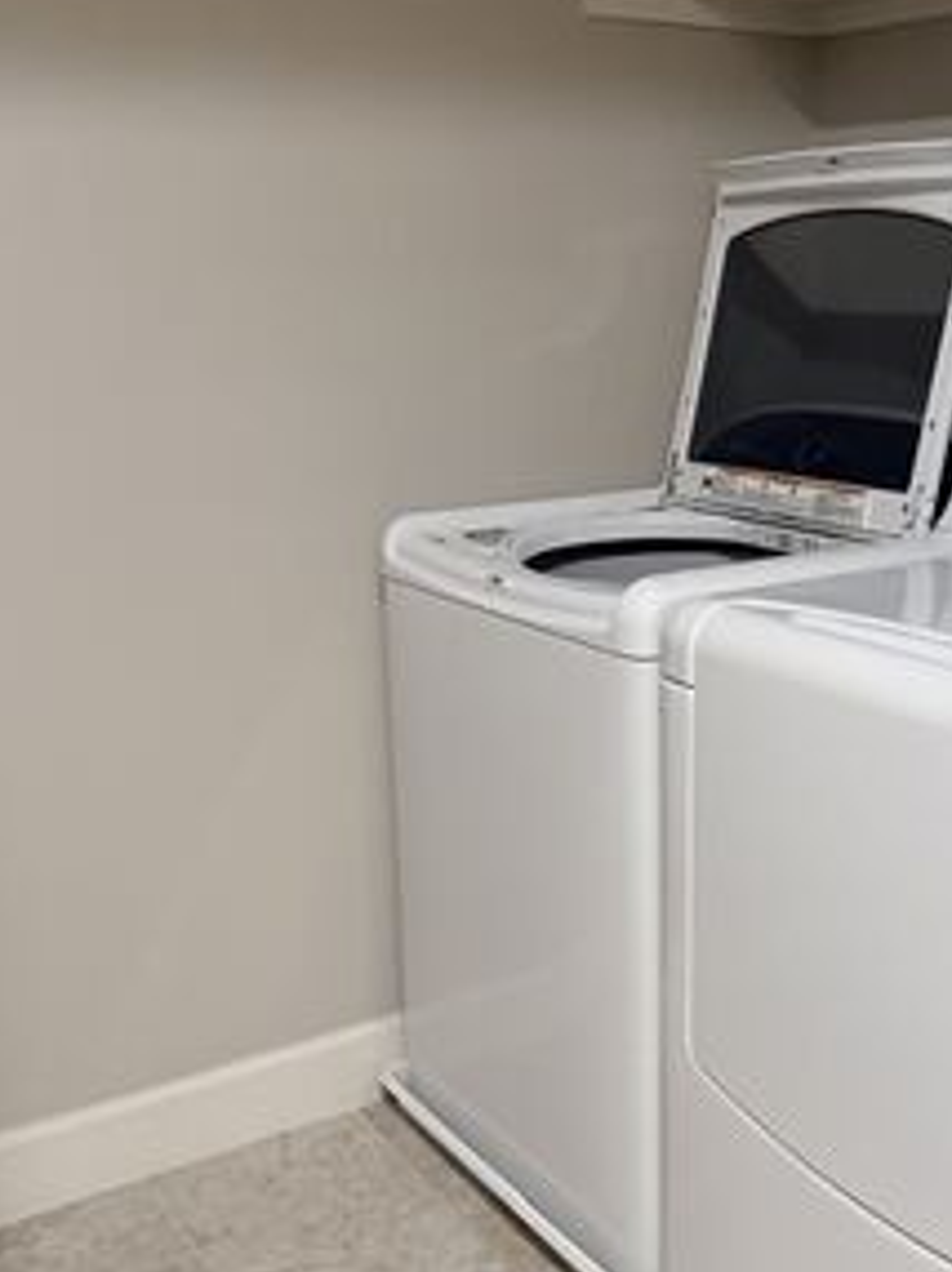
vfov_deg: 44.8
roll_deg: +0.3
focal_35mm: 42
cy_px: 689
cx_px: 603
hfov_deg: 34.1
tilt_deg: -13.6
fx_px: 1542
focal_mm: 6.76
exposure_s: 1/60
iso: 500
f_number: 1.78
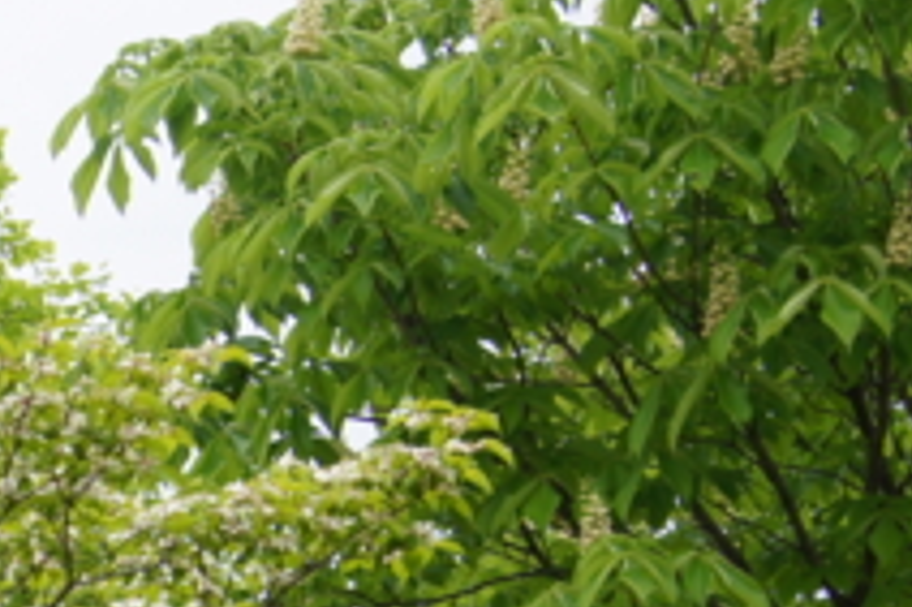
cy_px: 900
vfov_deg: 6.8
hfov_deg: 10.1
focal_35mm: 198
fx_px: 5009
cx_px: -486
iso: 100
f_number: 7.1
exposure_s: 1/80
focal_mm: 35
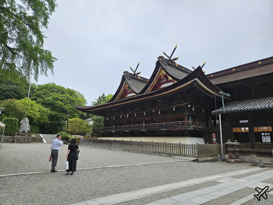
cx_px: 136
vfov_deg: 58.9
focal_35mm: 23
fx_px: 181
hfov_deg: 73.9
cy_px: 102
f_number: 1.8
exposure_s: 1/1645
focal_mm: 5.4
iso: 25
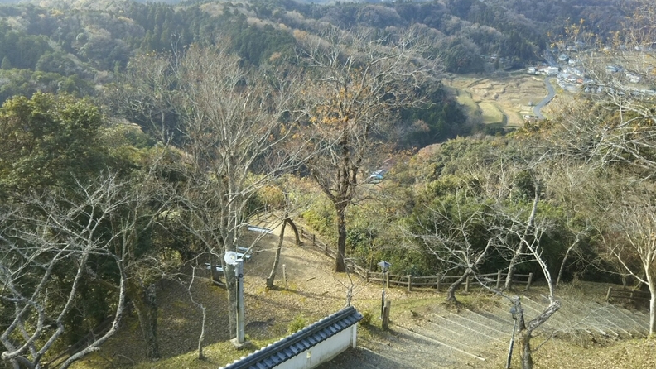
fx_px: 574
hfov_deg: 59.5
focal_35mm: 33
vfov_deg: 35.7
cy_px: 179
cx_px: 330
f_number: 2.2
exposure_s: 1/194
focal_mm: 4
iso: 25
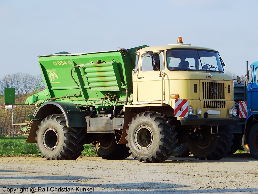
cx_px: 129
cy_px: 97
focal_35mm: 137
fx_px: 1021
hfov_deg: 14.4
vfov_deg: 10.8
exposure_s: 1/640
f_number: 3.2
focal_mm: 22.2
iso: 70
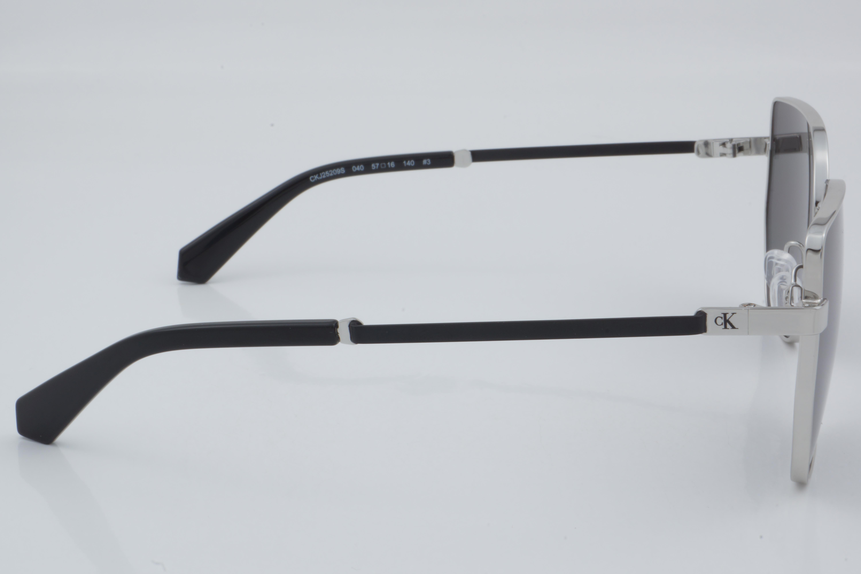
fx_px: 1794
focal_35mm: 75
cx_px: 430
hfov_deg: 27.0
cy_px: 287
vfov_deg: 18.2
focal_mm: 50
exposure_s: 1/3
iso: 100
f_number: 32
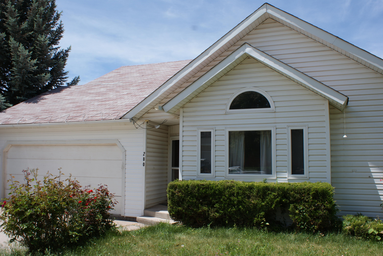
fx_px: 351
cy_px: 128
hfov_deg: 57.2
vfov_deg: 40.1
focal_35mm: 33
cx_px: 192
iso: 100
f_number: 10
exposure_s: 1/160
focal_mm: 22
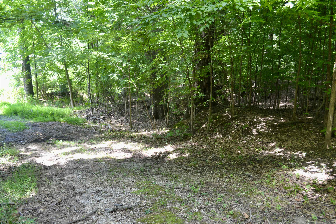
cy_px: 112
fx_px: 308
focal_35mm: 33
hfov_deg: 57.2
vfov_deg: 40.0
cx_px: 168
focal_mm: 22
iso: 400
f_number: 5.6
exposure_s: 1/60
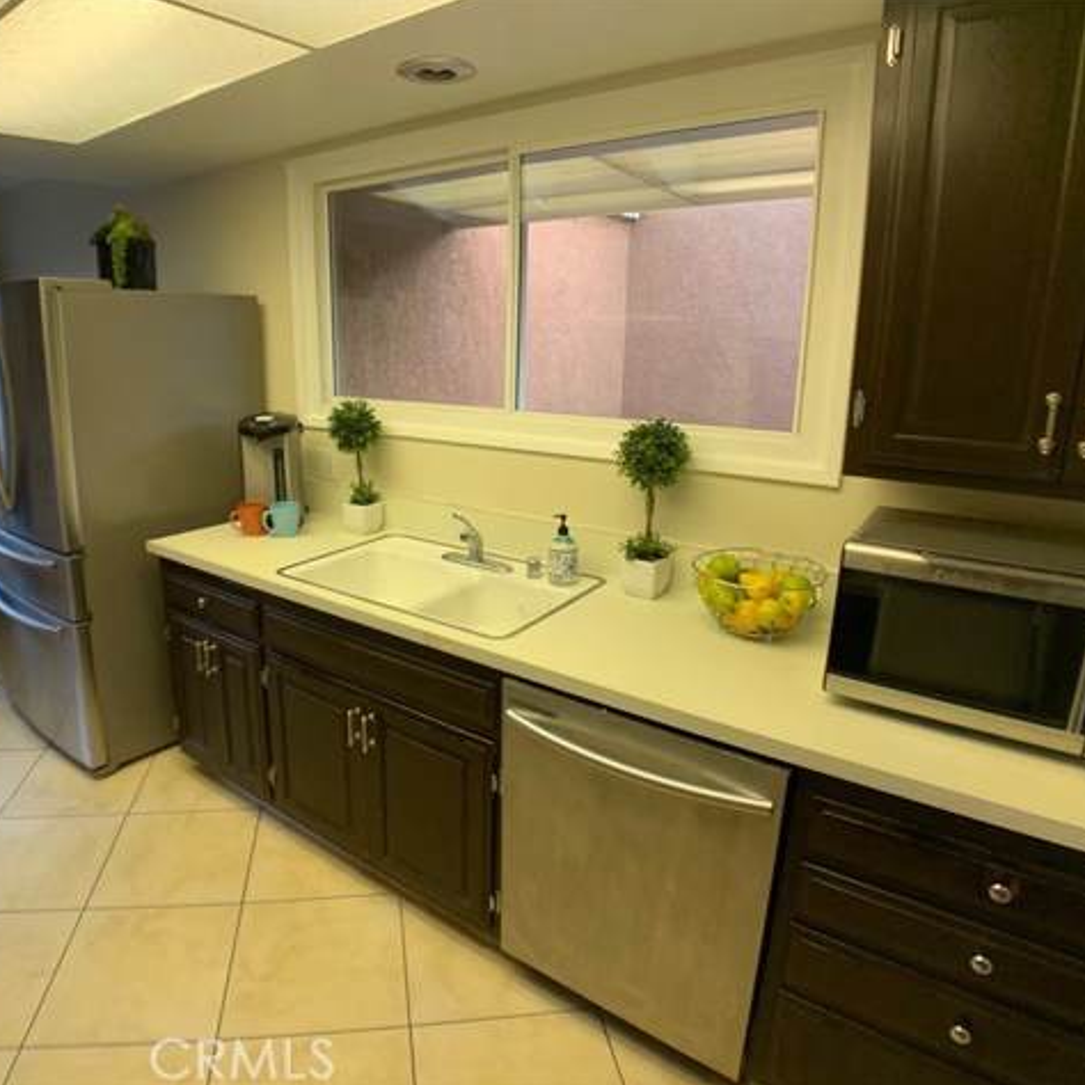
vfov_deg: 52.5
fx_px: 1099
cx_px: 442
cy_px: 542
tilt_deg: -13.2
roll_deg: +0.6
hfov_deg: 52.2
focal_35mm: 31
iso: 100
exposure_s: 1/60
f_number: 1.8
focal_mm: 4.25
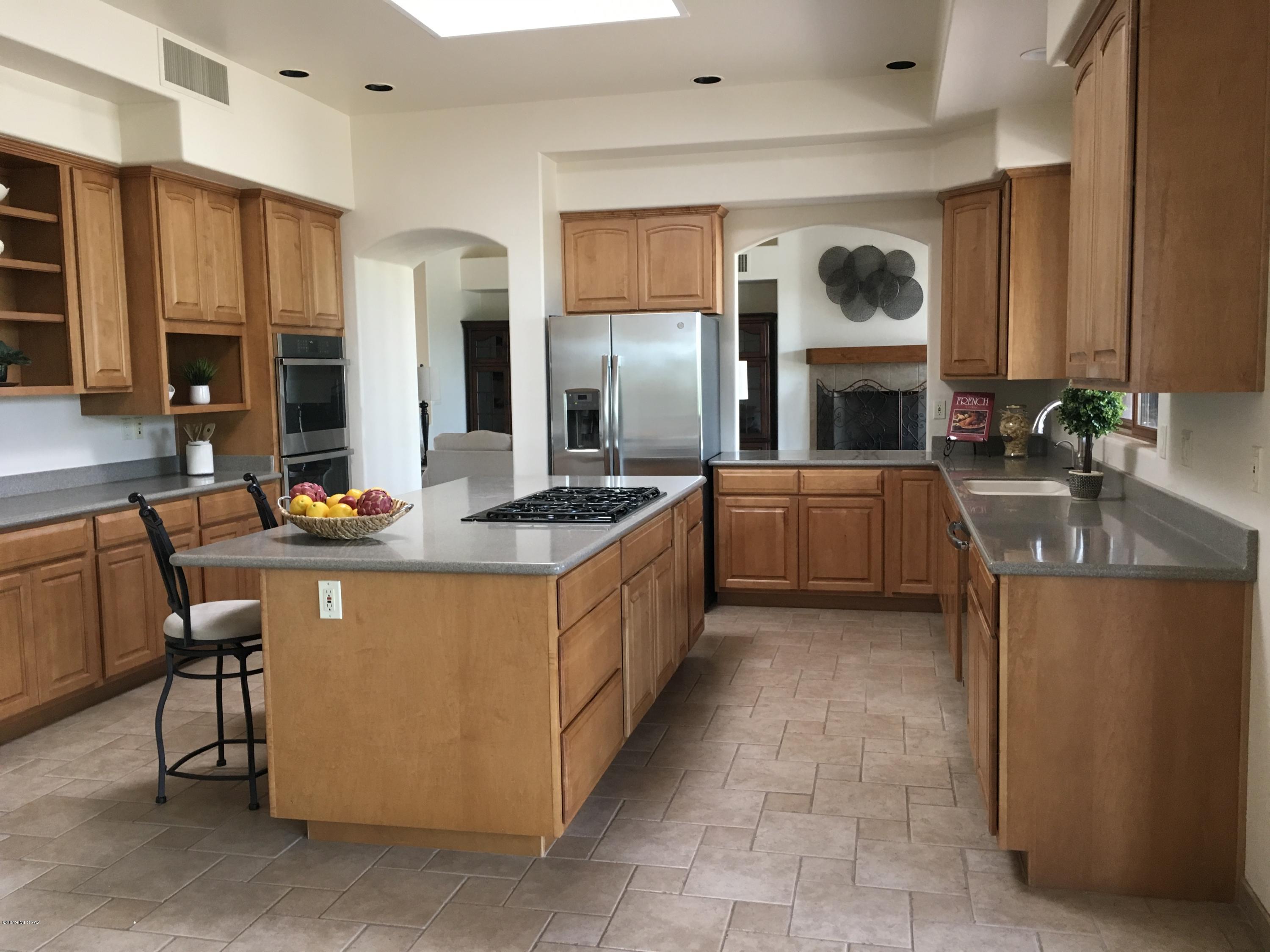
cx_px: 635
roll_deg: +1.1
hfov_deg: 61.7
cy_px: 476
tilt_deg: -4.9
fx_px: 1064
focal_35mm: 29
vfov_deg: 48.2
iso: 80
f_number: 2.2
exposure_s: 1/30
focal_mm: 4.15
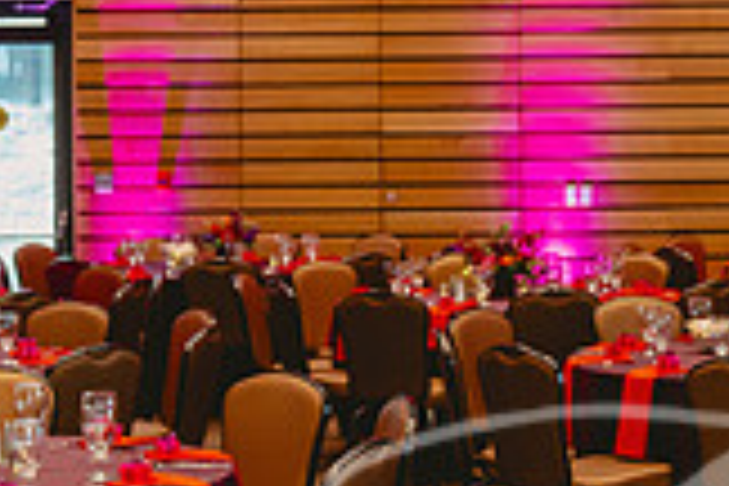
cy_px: 74
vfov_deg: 11.2
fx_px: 2470
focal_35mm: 122
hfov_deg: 16.4
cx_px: 760
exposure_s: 1/15
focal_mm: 34
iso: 1600
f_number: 4
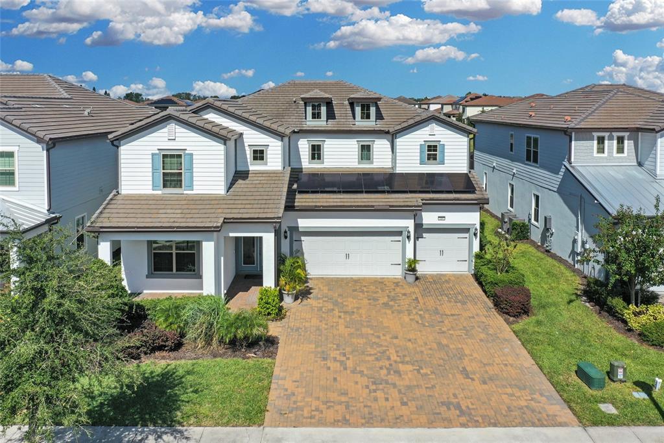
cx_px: 332
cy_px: 222
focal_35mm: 28
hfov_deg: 65.5
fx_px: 516
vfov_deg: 46.4
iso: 100
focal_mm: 10.26
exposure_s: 1/500
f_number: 7.1
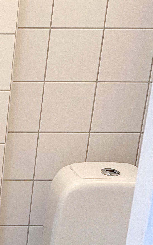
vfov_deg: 19.9
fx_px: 687
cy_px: 206
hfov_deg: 11.5
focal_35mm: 103
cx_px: -149
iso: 160
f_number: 1.6
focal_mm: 4.2
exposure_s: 1/50
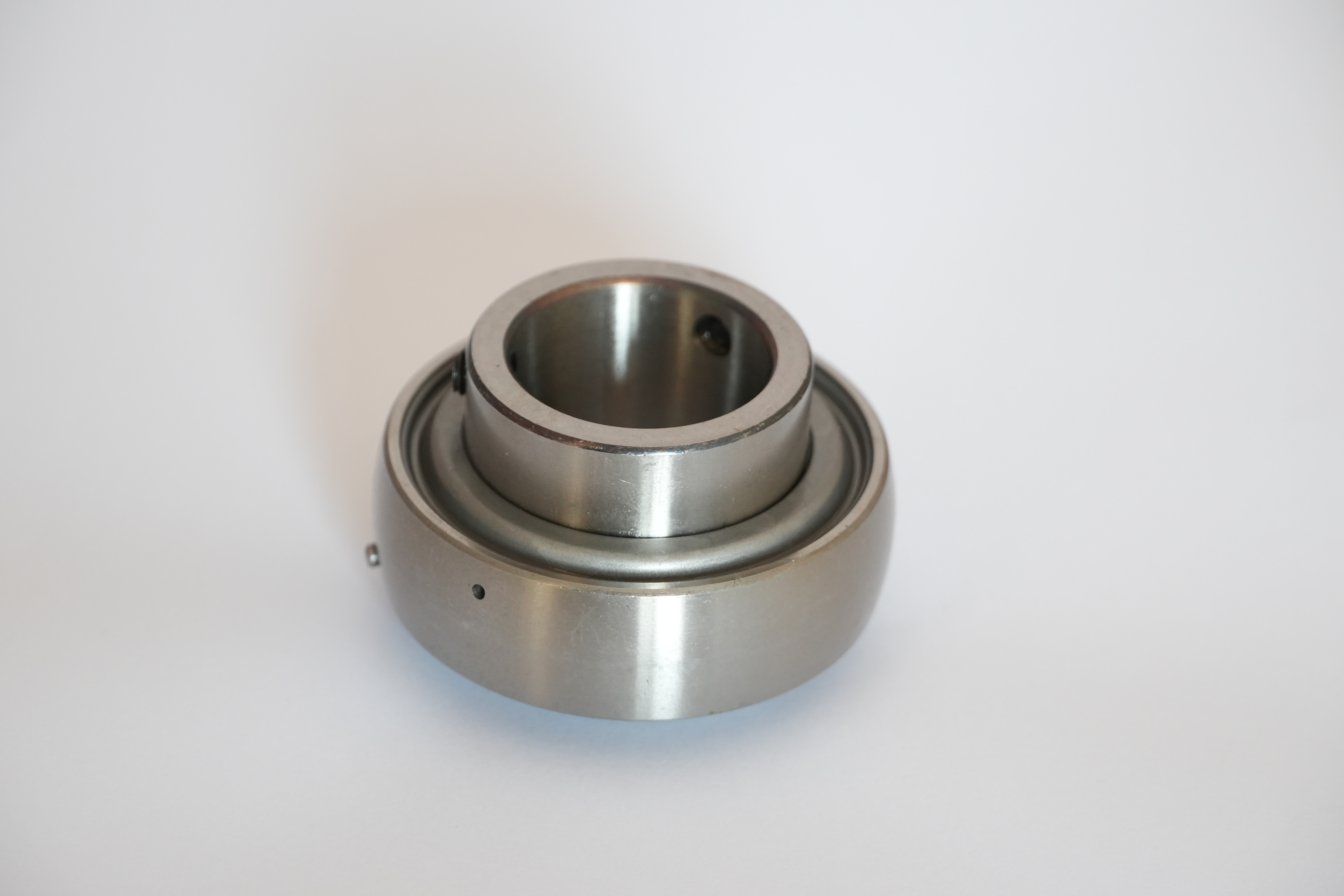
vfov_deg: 11.9
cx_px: 672
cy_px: 448
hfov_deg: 17.7
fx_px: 4312
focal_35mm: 116
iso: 1000
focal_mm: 77
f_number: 5.6
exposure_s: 1/60
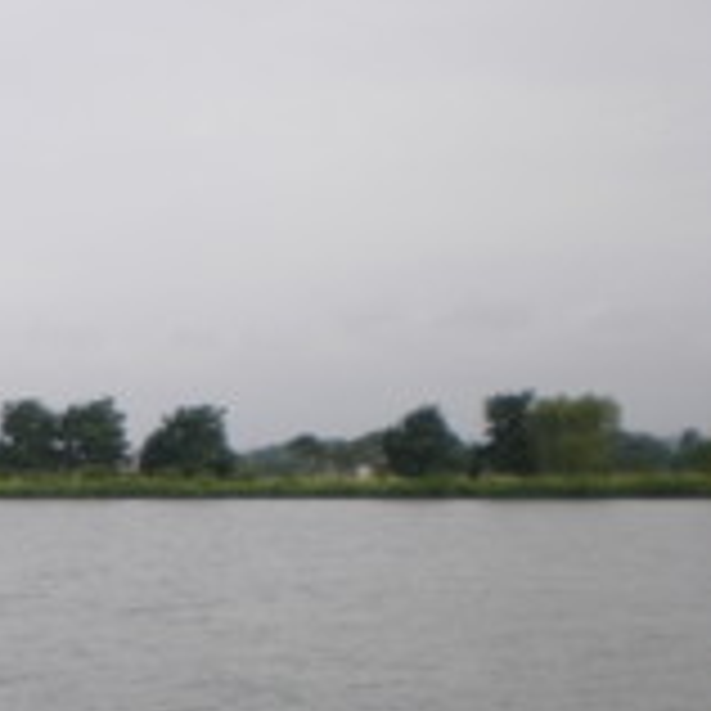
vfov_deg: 17.9
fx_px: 2231
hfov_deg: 16.7
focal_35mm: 96
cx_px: -297
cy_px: 572
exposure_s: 1/125
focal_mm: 6.3
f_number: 3.1
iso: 64
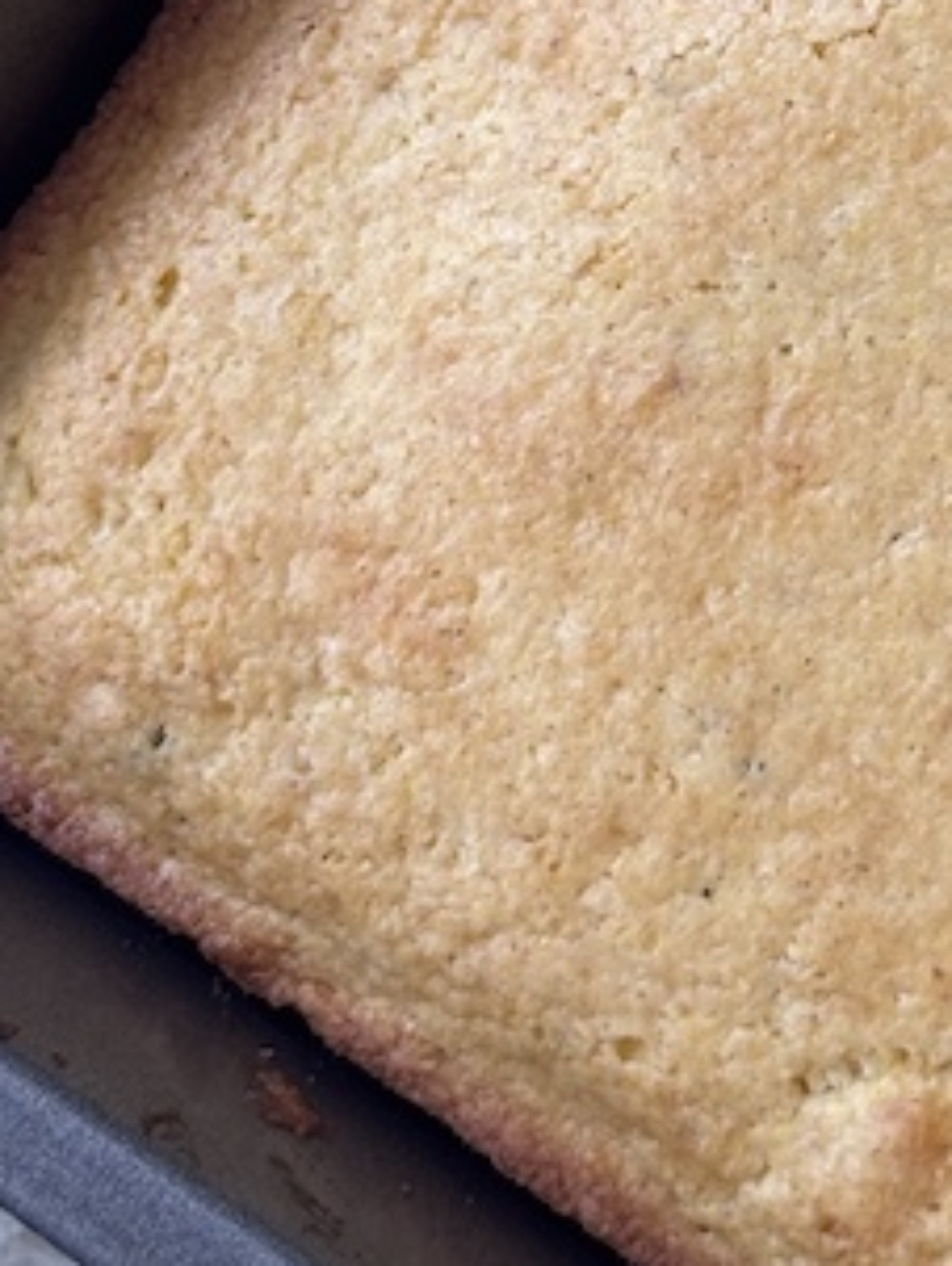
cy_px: -42
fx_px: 4650
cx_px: 1216
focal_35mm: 127
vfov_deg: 15.2
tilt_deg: -81.1
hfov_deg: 11.4
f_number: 1.78
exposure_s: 1/121
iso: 80
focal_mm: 6.76
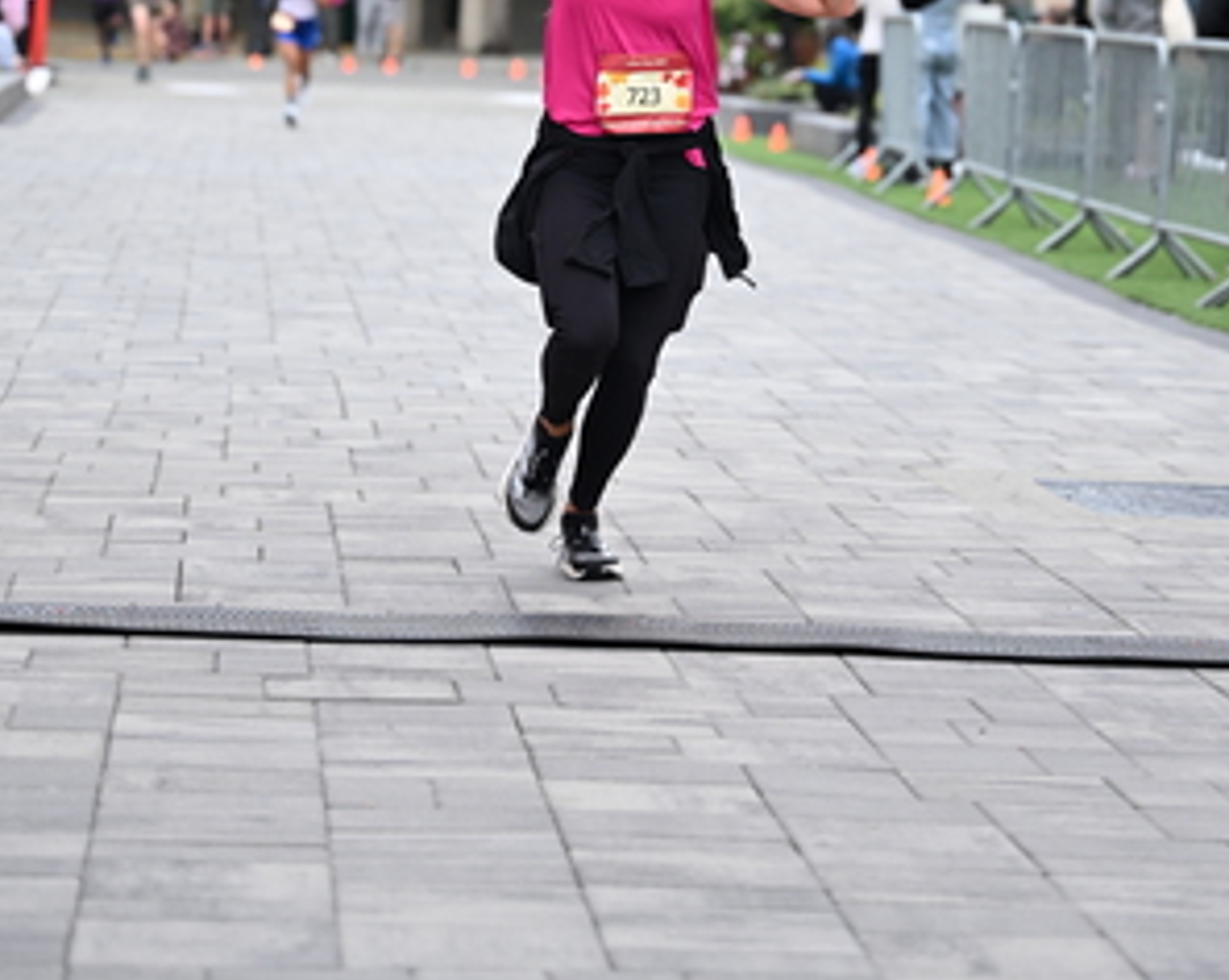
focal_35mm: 152
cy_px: -54
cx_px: 691
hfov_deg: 12.7
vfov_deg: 10.0
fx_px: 5522
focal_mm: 87
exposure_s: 1/2000
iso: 640
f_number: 2.8
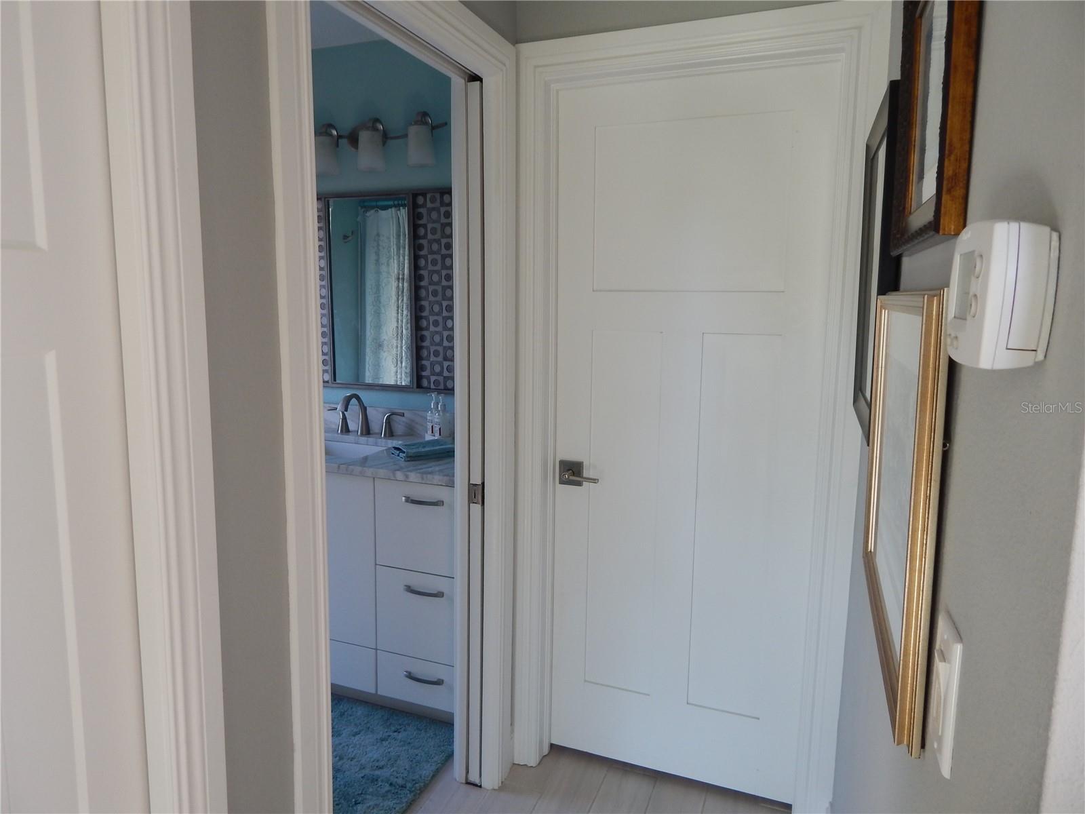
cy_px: 407
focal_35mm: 22
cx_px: 542
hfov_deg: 76.4
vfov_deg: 61.1
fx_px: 690
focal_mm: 4
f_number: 3
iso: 125
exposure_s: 1/30
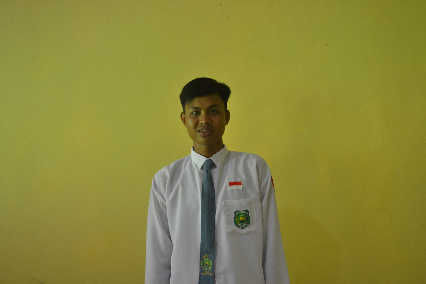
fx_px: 426
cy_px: 142
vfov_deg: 36.9
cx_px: 213
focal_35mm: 36
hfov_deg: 53.1
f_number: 4.5
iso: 400
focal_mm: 24
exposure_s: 1/80
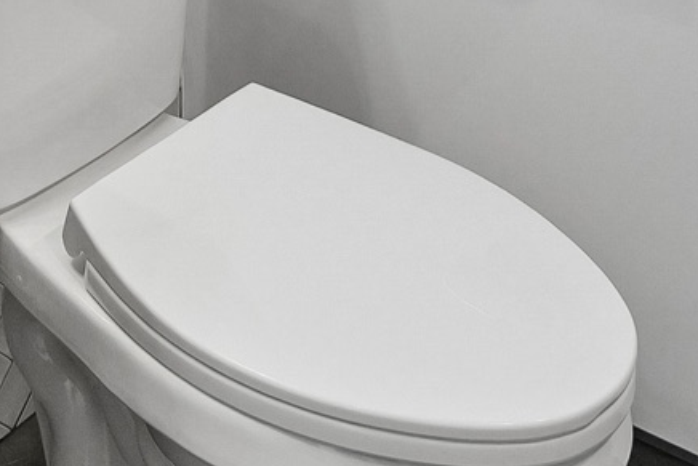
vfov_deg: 14.7
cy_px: -596
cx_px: 208
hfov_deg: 30.2
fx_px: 1280
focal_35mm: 66
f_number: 4
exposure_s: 1/320
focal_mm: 12
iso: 1600
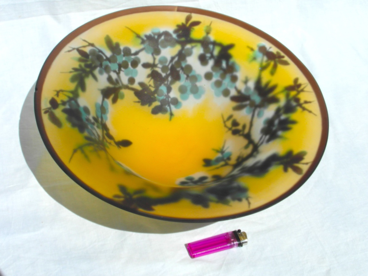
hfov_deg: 36.2
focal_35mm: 53
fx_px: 563
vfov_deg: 27.5
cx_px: 184
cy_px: 138
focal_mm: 8.7
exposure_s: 1/750
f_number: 6
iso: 80
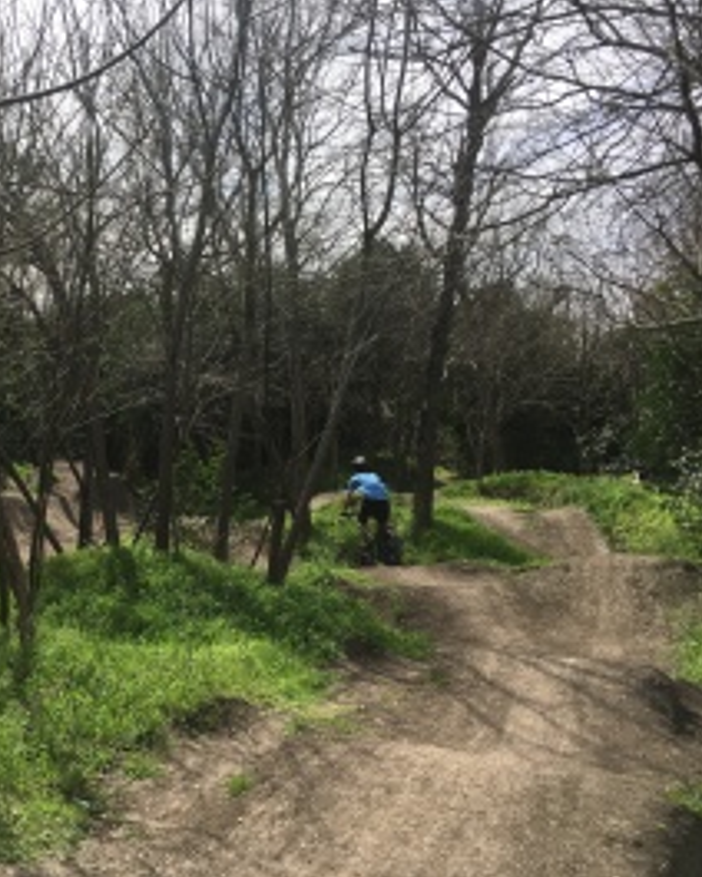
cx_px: 149
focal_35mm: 39
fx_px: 1013
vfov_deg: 46.8
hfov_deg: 37.0
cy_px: 437
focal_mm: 4.15
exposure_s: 1/1221
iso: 25
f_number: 2.2
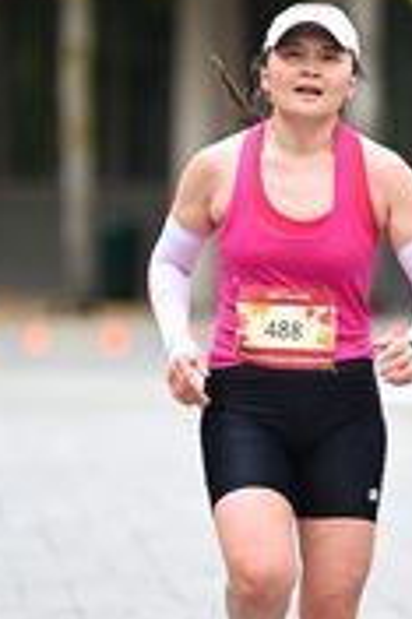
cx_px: 283
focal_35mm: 548
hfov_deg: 2.5
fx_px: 9425
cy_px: 211
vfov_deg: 3.8
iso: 640
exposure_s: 1/2000
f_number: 2.8
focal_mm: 175
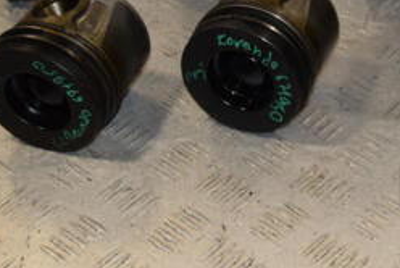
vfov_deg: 11.7
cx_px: 369
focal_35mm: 116
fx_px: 1290
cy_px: -29
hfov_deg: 17.3
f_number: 7.1
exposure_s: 1/200
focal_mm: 32
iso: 800
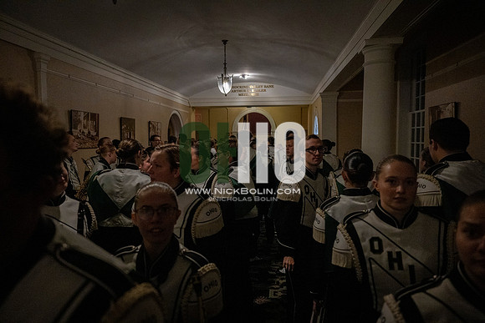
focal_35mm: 24
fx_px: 323
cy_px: 162
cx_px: 242
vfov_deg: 53.2
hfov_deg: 73.7
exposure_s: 1/500
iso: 10000
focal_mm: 24
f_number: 2.8
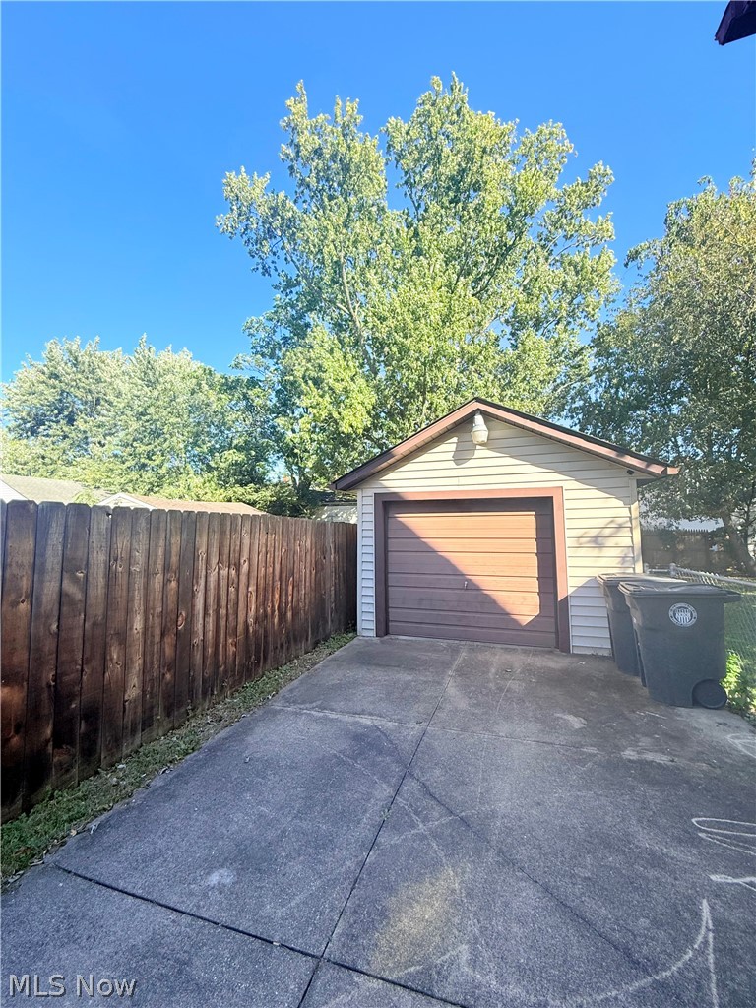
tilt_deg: +4.7
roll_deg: +0.5
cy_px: 504
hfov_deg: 85.7
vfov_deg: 102.1
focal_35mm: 14
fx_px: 408
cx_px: 378
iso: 64
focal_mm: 2.22
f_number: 2.2
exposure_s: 1/686
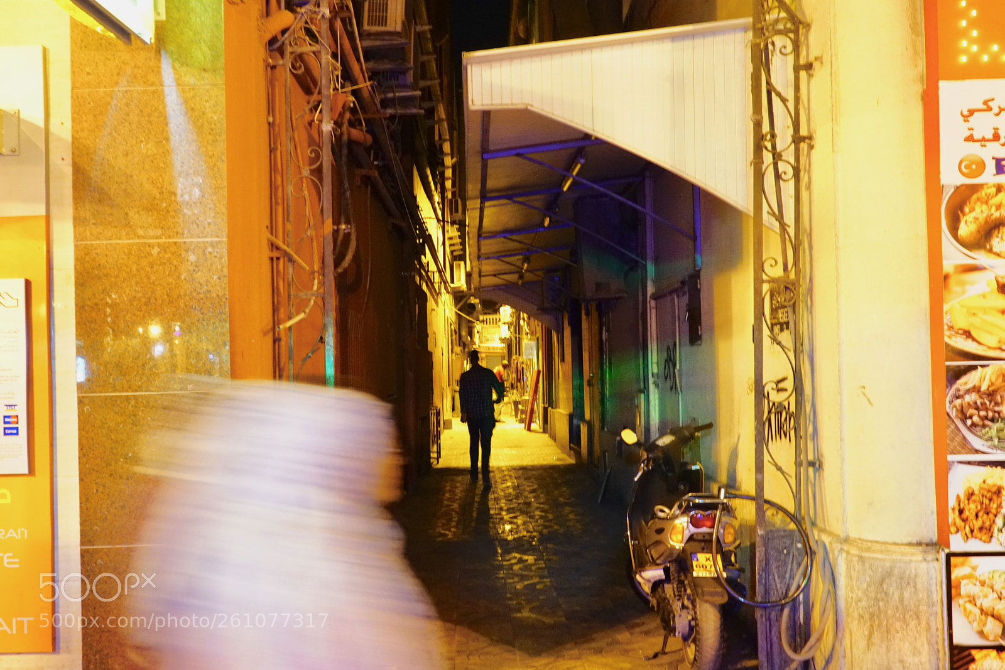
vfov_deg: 42.3
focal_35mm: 31
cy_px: 335
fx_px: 865
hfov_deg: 60.3
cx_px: 502
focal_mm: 31
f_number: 7.1
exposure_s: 1/5
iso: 6400
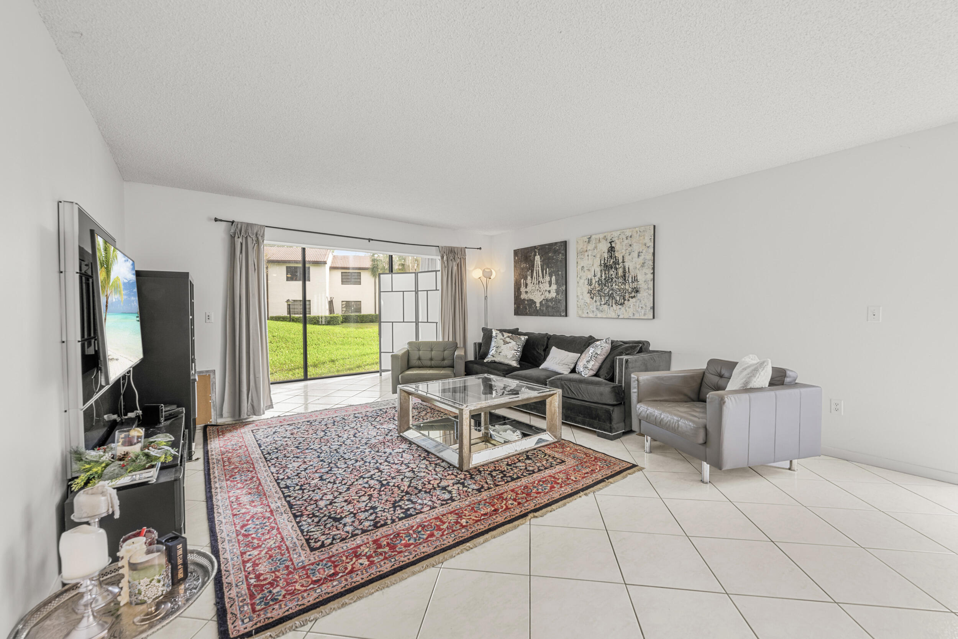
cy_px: 320
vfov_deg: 81.2
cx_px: 479
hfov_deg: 104.3
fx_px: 373
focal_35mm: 14
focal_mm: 14
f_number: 8
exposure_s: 1/3
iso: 64
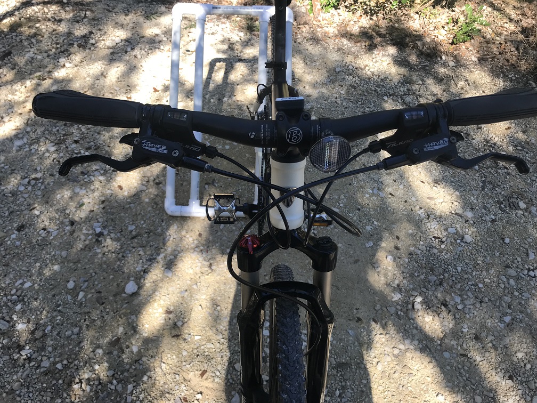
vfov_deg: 49.7
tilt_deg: -44.7
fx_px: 434
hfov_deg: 63.4
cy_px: 202
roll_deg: -0.3
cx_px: 268
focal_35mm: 28
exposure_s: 1/394
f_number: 1.8
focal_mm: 3.99
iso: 20
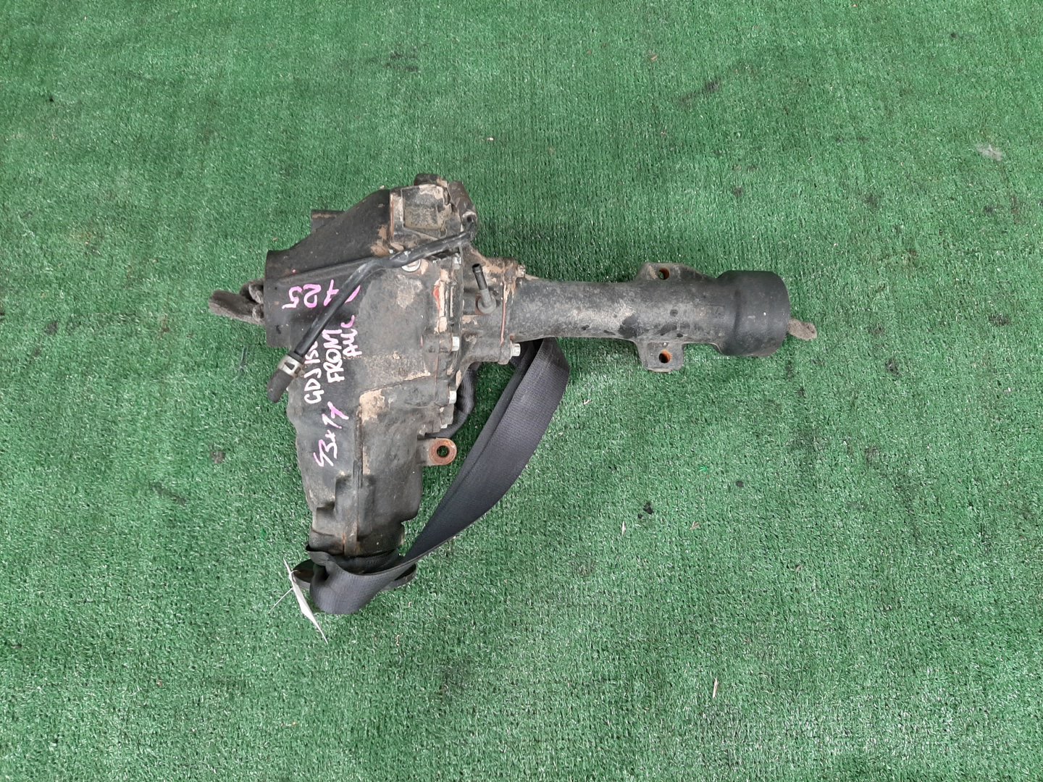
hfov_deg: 67.3
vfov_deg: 53.1
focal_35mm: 26
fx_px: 783
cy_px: 391
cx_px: 522
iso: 96
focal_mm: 3.93
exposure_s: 1/50
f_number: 1.7
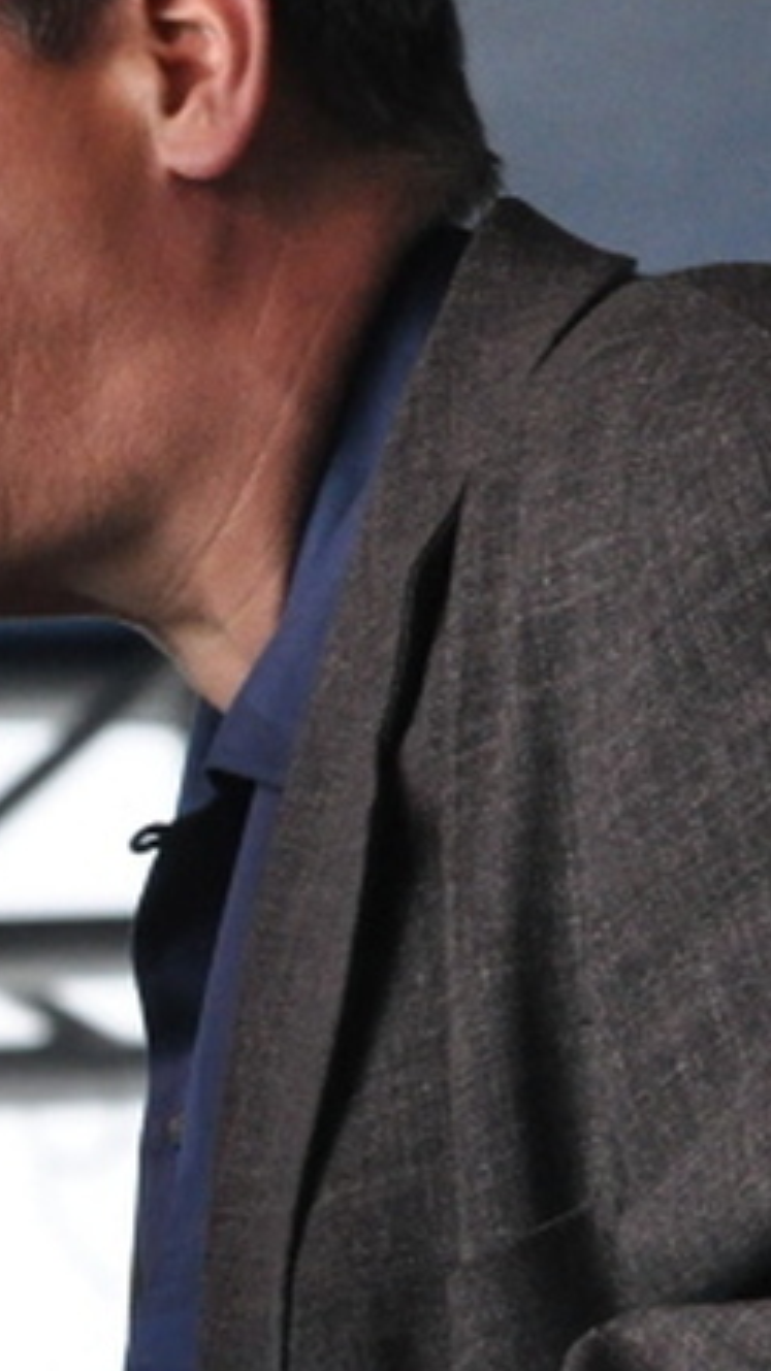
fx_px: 19783
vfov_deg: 4.0
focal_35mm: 544
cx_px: -234
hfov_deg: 2.2
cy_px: 1817
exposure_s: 1/500
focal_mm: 102
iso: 1600
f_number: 8
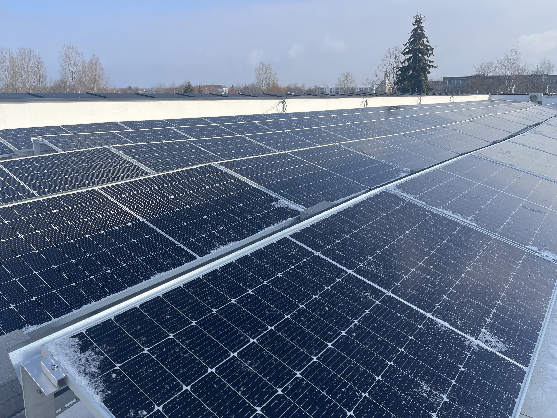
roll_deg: +1.0
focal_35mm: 26
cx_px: 278
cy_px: 209
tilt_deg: -15.0
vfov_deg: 53.1
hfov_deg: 67.3
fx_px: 418
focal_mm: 5.1
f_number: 1.6
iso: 32
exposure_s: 1/2049
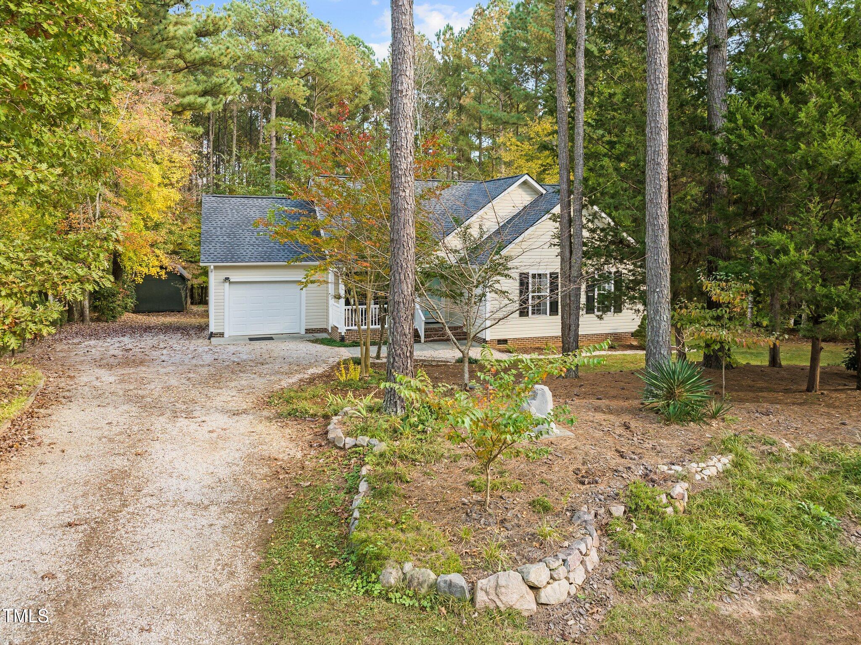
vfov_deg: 56.8
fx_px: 597
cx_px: 430
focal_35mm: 24
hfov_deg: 71.6
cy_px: 322
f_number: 2.8
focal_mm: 12.29
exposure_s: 1/15
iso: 110
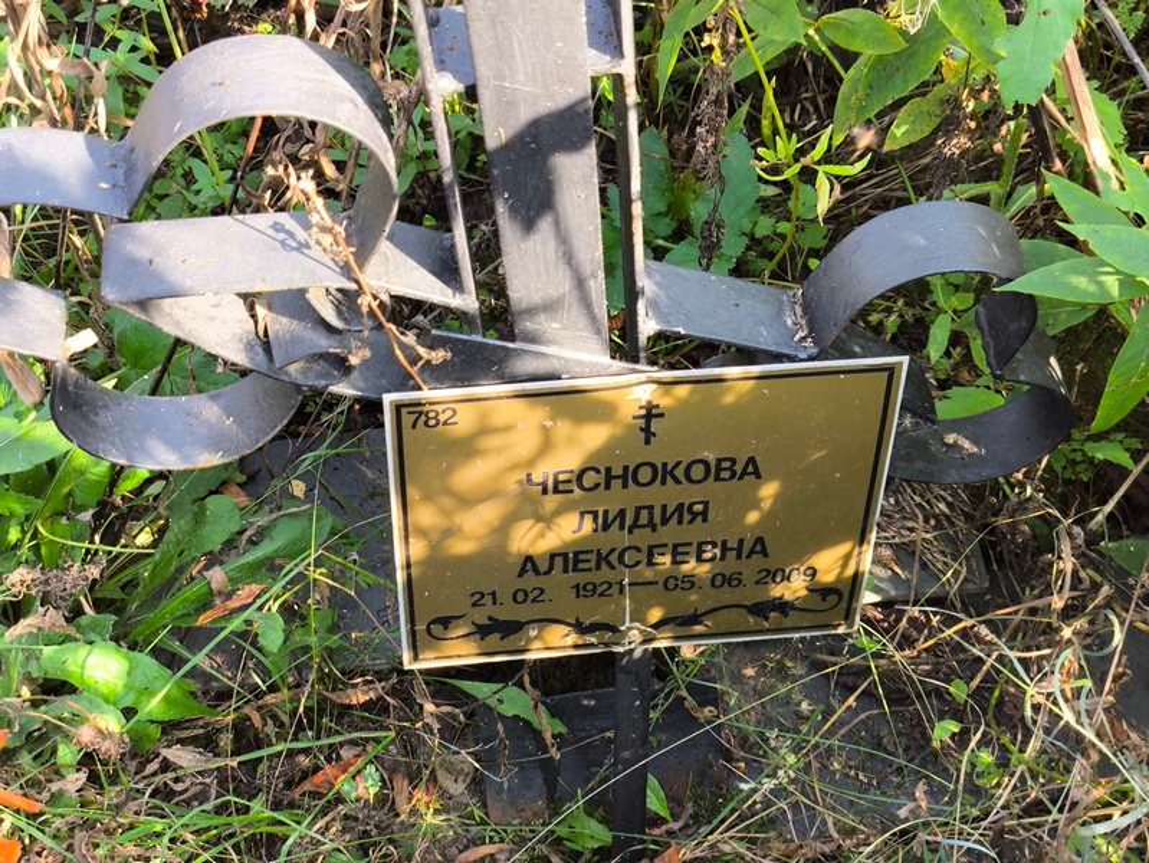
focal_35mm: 50
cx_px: 574
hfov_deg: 38.2
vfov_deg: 29.1
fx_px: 1660
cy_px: 432
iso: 64
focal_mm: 4.71
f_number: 1.7
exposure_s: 1/100
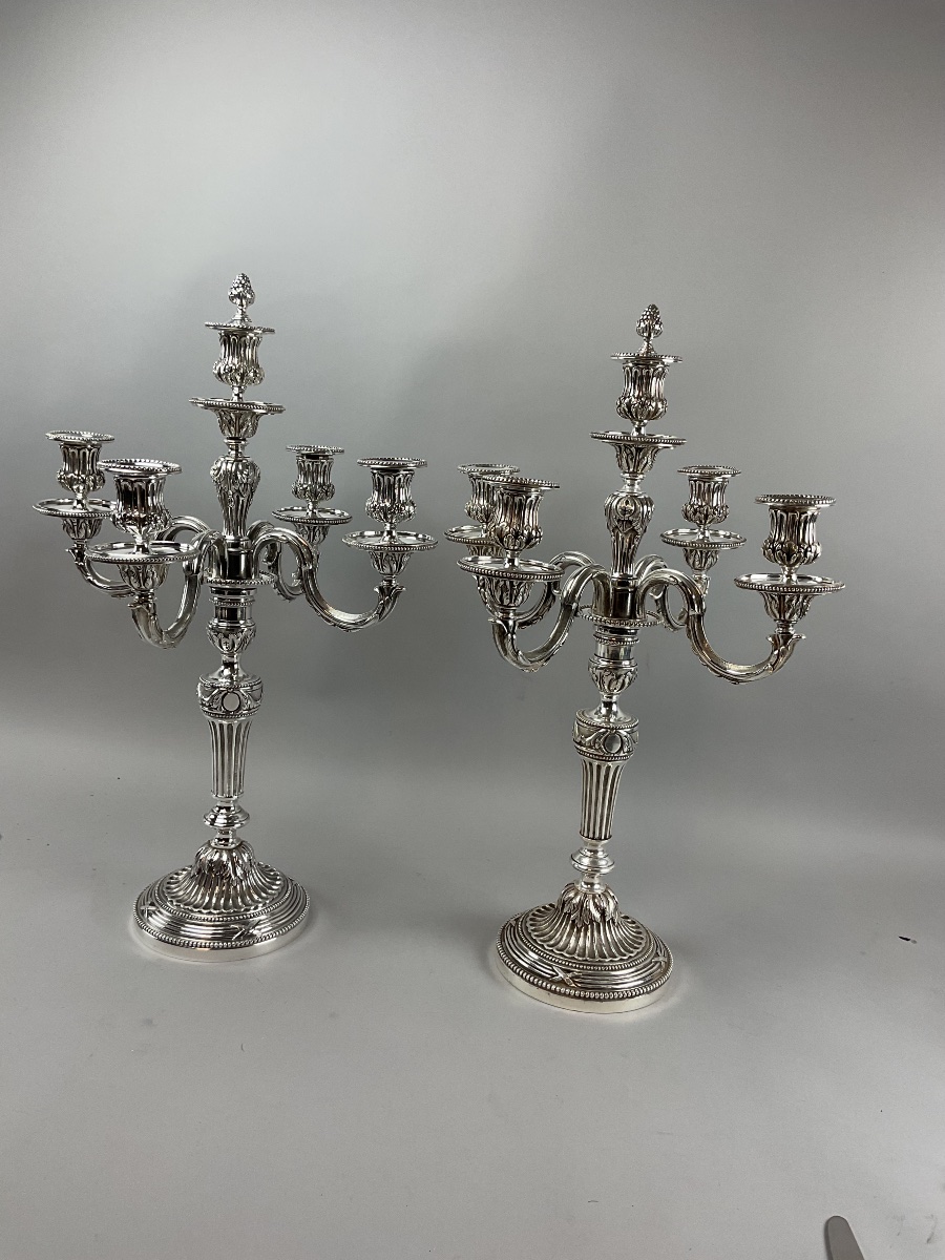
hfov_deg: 48.2
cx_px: 472
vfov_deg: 61.7
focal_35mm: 29
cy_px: 630
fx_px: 1056
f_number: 1.8
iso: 40
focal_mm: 3
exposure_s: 1/100
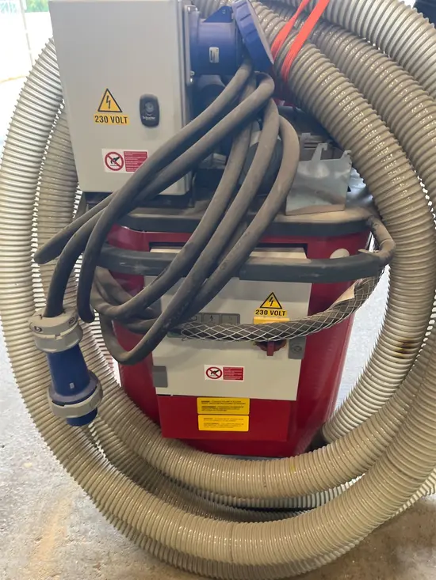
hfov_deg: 53.1
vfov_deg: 67.3
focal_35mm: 26
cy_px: 290
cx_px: 218
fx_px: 437
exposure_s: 1/71
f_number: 1.6
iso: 125
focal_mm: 5.1
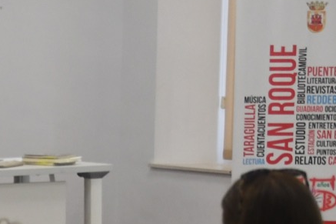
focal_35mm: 142
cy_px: 384
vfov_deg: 9.3
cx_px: 5
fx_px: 1325
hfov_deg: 14.2
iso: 800
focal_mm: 21
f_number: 3.8
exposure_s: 1/200
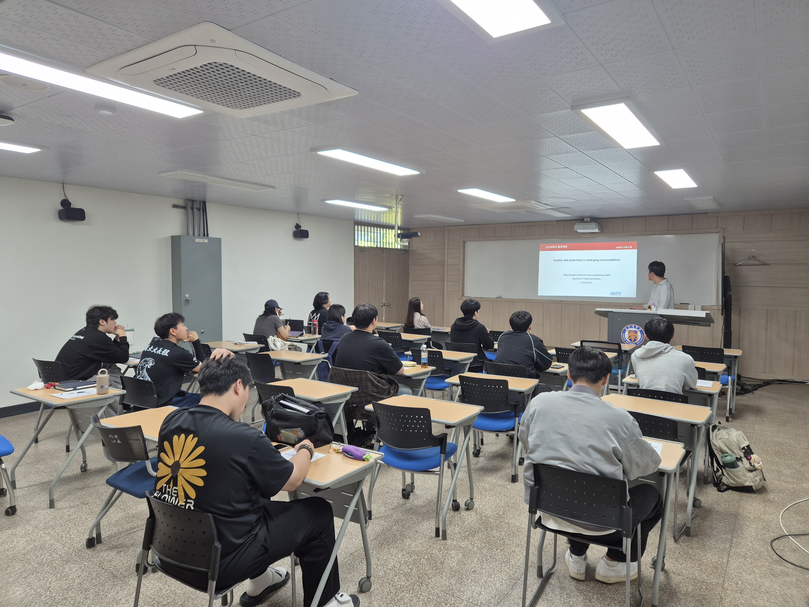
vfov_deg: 58.9
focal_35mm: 23
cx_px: 404
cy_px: 304
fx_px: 538
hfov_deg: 73.9
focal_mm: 5.4
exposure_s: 1/120
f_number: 1.8
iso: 125
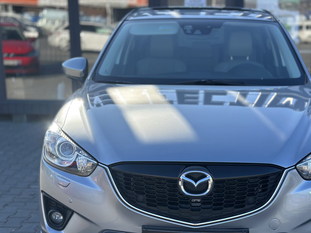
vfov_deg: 23.6
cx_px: 192
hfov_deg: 31.1
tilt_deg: -10.8
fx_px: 557
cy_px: 136
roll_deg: -0.1
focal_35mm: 62
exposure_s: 1/1639
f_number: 1.78
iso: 80
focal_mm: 6.86
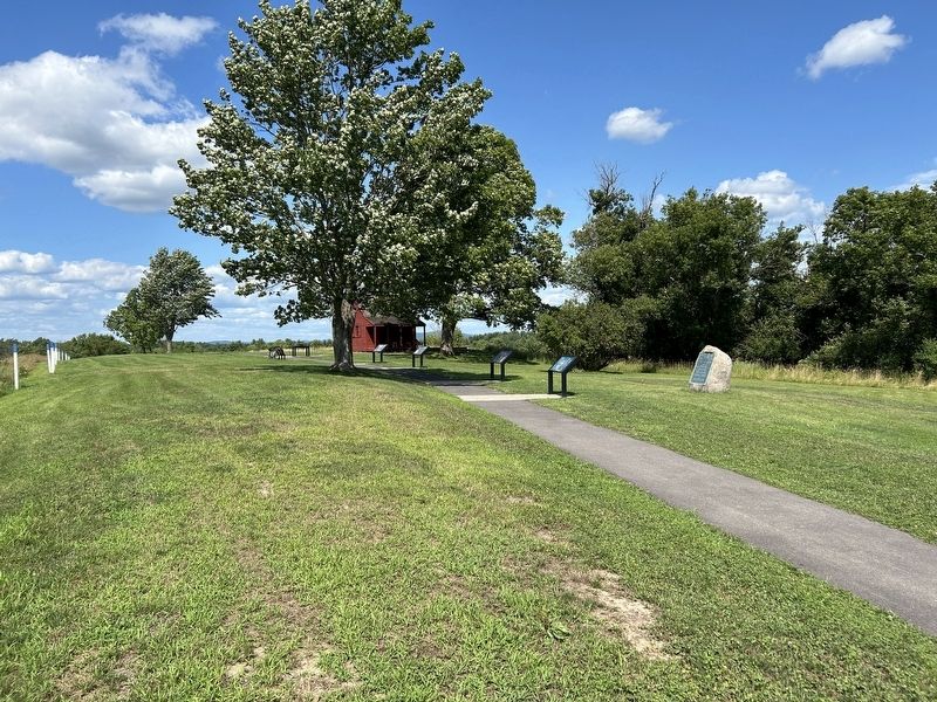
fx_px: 704
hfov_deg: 67.3
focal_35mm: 26
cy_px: 351
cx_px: 468
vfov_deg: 53.1
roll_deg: +0.9
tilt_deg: -0.7
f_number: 1.5
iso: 50
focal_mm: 5.7
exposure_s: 1/3704
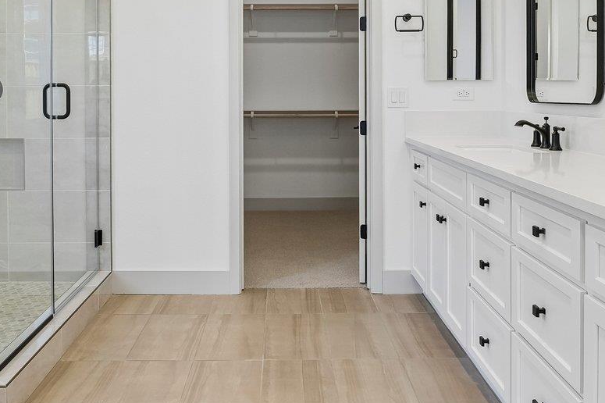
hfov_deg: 51.9
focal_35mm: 37
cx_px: 294
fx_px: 622
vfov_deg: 34.7
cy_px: 77
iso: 640
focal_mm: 14
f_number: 8
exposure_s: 1/30
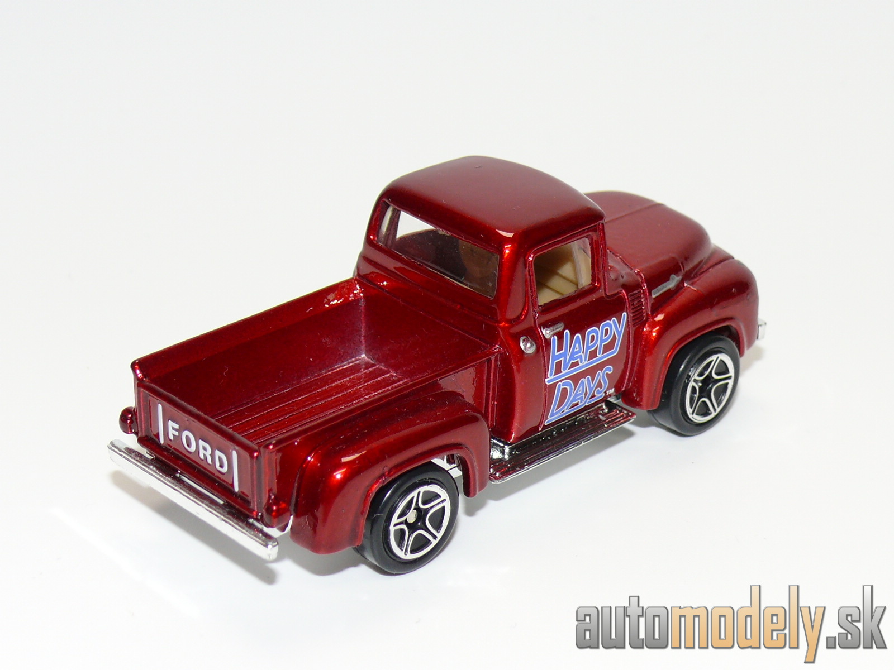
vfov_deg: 15.9
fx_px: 2402
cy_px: 335
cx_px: 447
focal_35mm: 93
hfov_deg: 21.1
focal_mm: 12.8
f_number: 4
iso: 100
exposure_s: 1/30
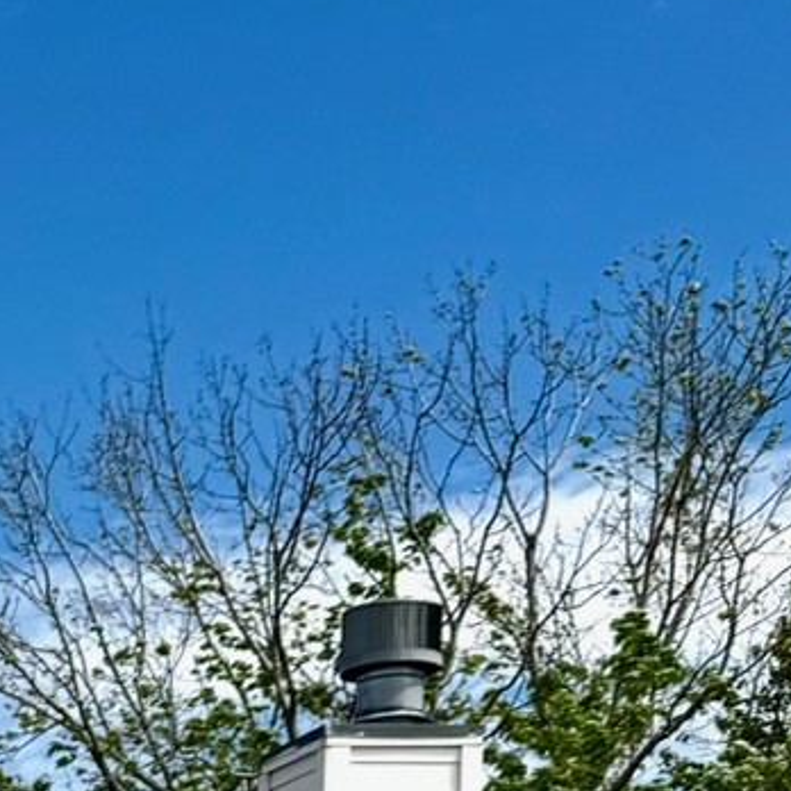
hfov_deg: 11.3
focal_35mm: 125
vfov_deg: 12.3
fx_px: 3232
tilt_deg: -3.2
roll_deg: -0.2
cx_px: -1182
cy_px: 1600
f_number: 1.78
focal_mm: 6.76
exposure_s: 1/7092
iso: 80
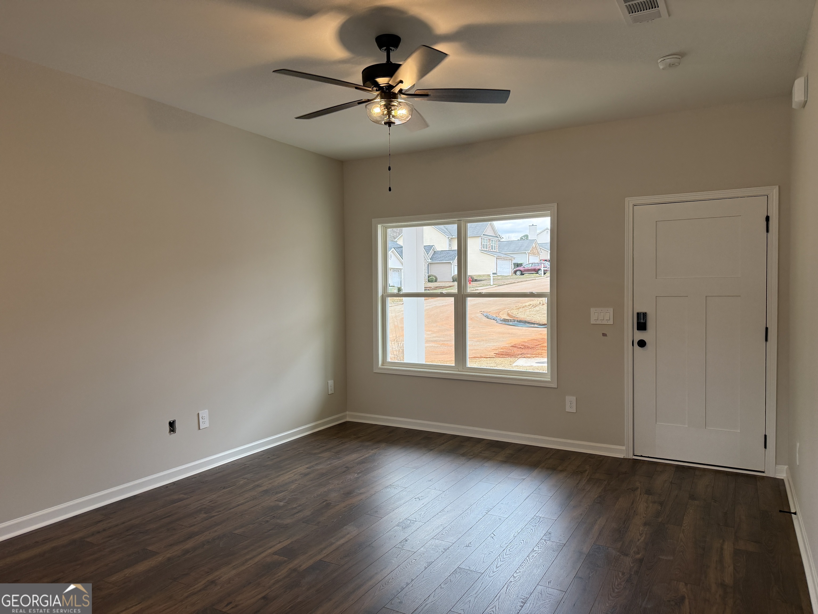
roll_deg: +0.8
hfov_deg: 71.6
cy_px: 307
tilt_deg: -0.7
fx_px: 567
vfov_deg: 56.8
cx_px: 409
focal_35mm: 24
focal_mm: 6.76
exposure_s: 1/232
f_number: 1.78
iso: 160
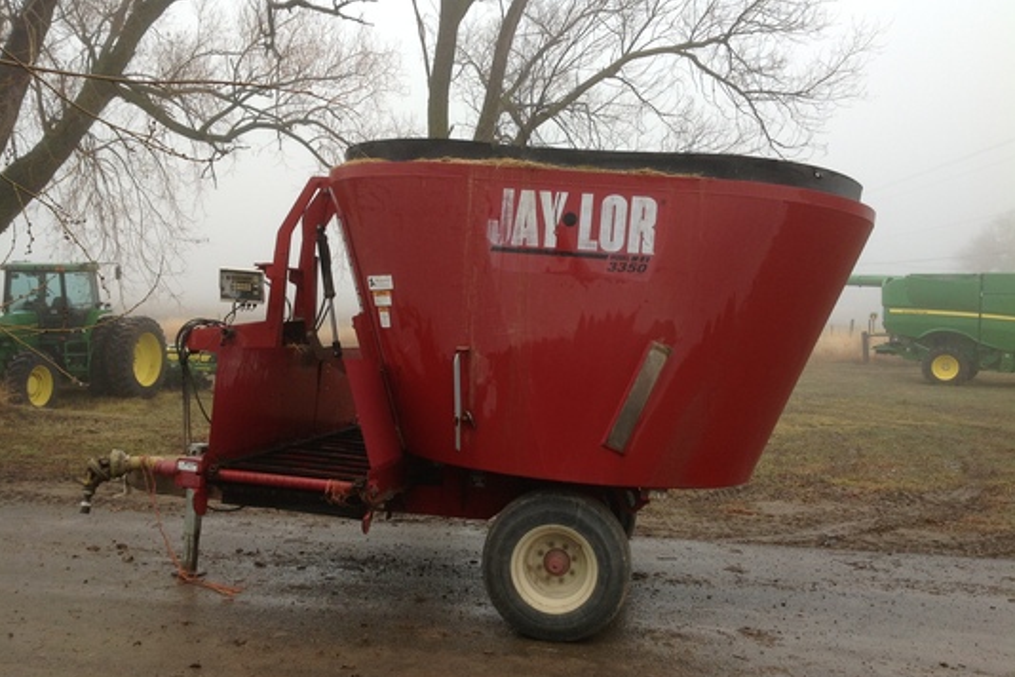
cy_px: 354
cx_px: 502
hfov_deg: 51.9
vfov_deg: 35.9
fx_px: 1043
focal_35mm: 37
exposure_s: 1/373
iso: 50
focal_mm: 4.28
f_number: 2.4
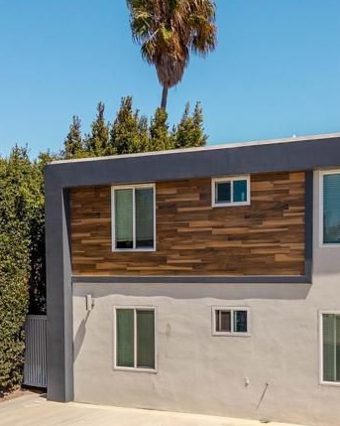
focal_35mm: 56
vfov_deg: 33.5
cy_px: 259
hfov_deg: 26.4
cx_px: 290
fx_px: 705
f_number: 1.8
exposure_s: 1/4000
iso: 130
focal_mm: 8.67
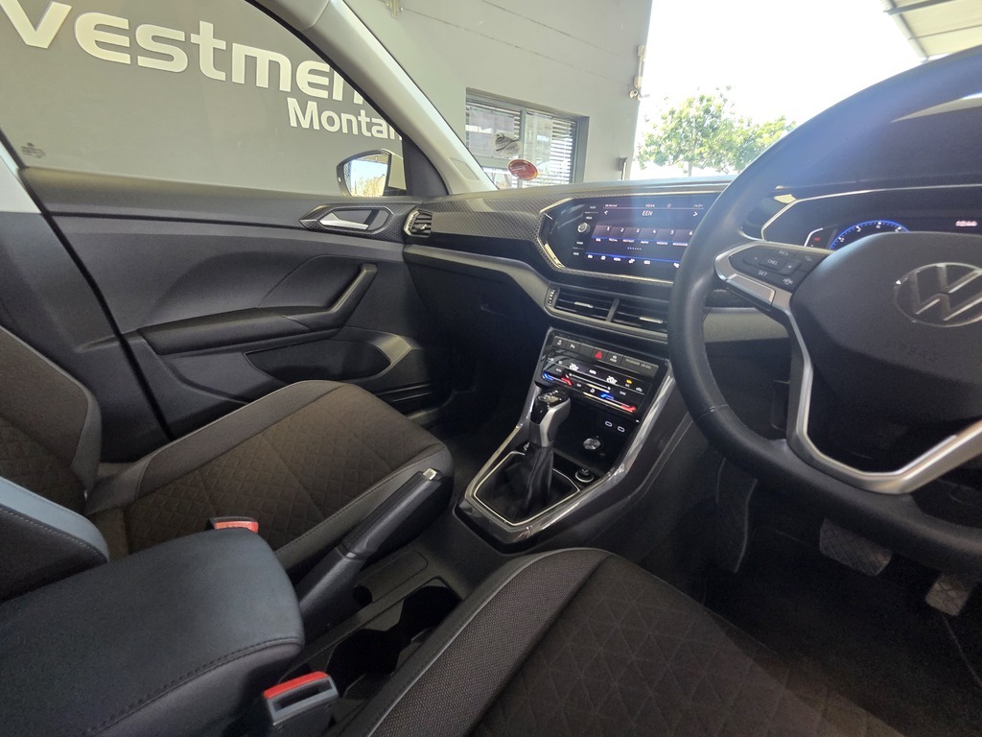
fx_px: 369
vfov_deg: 89.9
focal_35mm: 13
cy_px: 368
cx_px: 491
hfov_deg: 106.2
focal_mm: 2.2
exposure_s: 1/50
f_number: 2.2
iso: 320
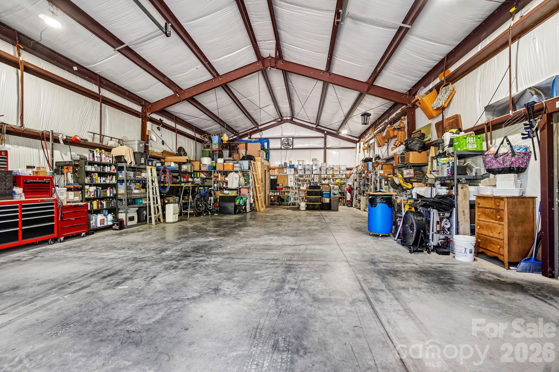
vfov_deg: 77.3
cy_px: 186
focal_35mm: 15
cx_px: 280
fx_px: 233
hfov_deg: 100.4
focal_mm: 10
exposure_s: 1/20
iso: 400
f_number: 8
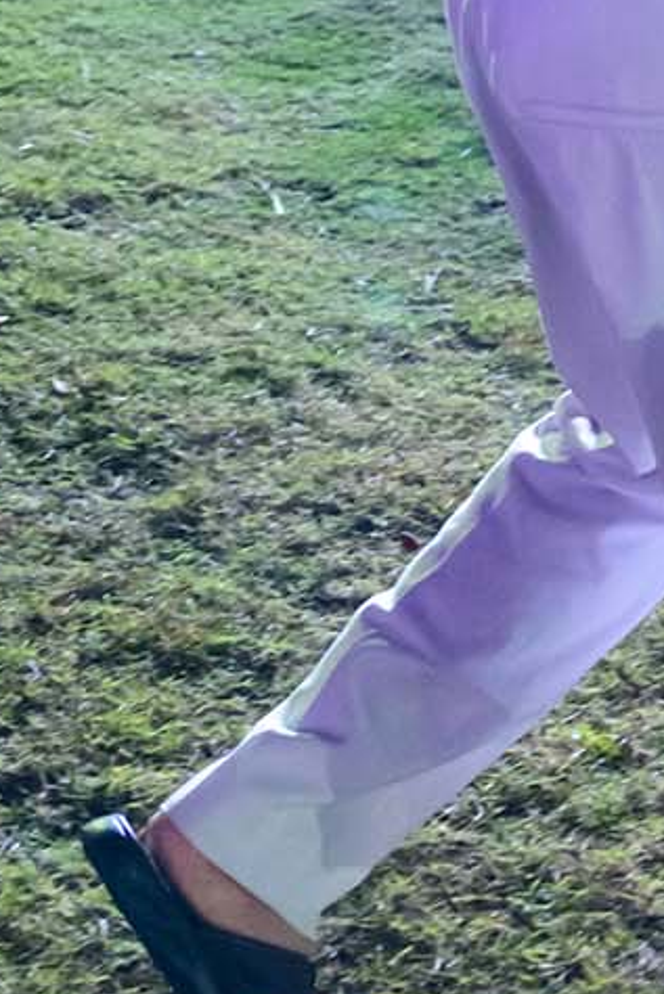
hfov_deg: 13.0
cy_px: -188
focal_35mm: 102
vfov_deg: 19.0
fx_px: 2806
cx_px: 873
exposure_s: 1/250
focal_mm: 33.5
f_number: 4.5
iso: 9000
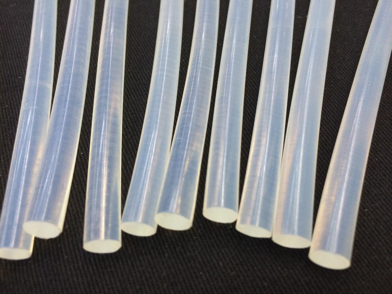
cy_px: 147
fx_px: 340
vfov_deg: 46.8
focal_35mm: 30
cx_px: 196
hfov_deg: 60.0
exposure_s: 1/33
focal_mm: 4.12
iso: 160
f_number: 2.2
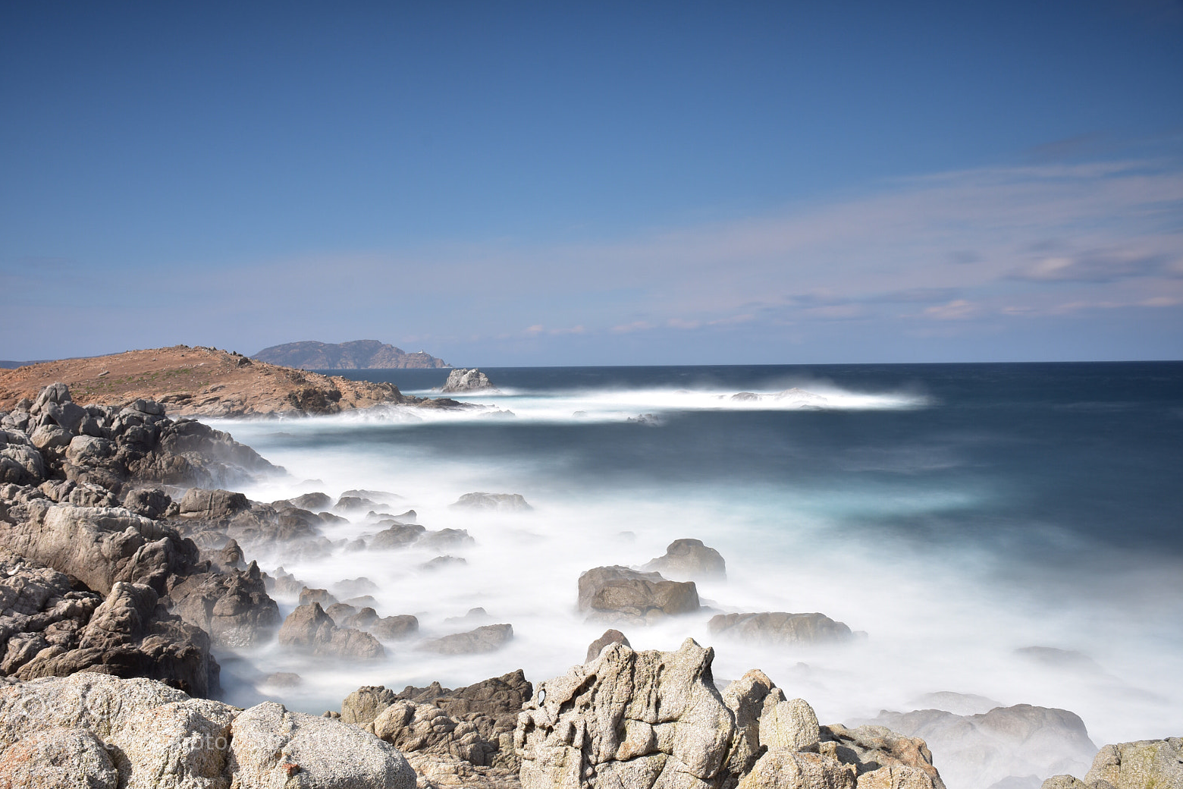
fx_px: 1314
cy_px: 397
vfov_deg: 33.4
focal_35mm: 40
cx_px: 581
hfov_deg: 48.5
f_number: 13
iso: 100
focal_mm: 26
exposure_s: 30
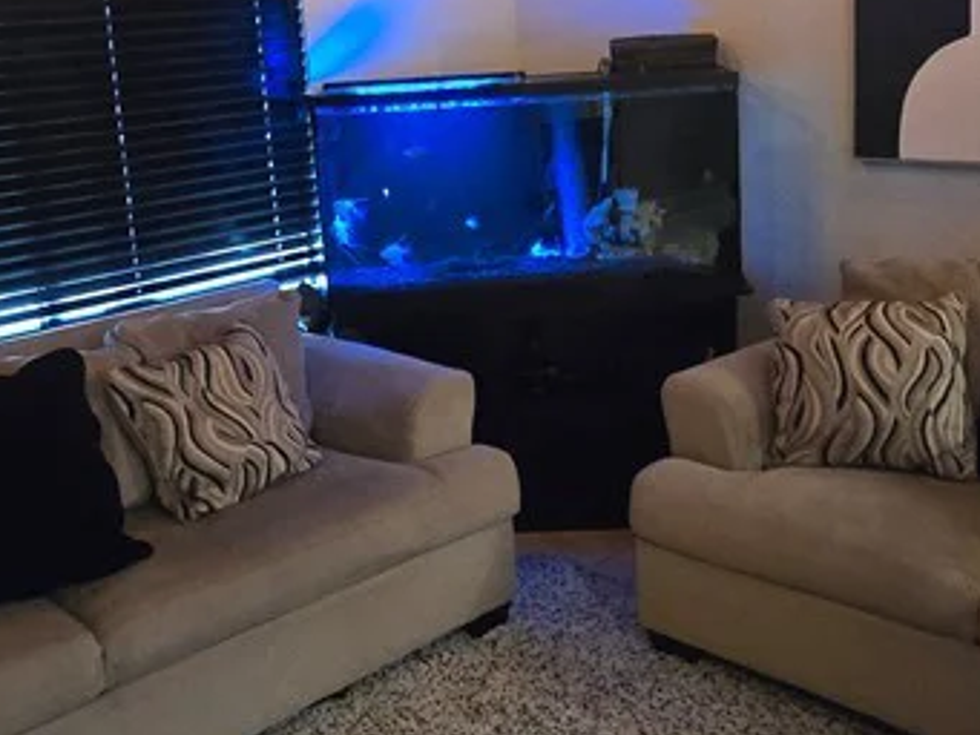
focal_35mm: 39
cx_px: 448
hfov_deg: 47.8
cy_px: 256
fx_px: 1105
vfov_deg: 36.5
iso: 1250
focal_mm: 2.2
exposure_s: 1/40
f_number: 2.2
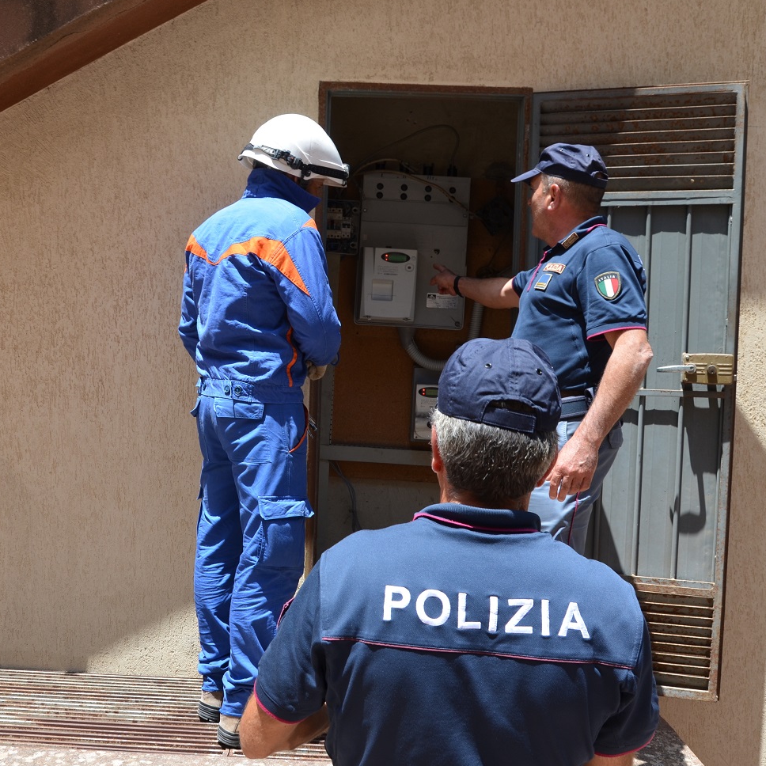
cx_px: 300
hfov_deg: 46.9
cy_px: 382
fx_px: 876
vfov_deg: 47.2
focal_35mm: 35
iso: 200
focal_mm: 18
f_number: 8
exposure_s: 1/250
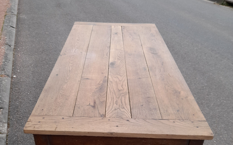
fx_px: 229
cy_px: 102
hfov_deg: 54.0
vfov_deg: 34.8
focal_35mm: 36
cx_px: 116
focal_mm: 4.6
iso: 40
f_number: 2
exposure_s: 1/50
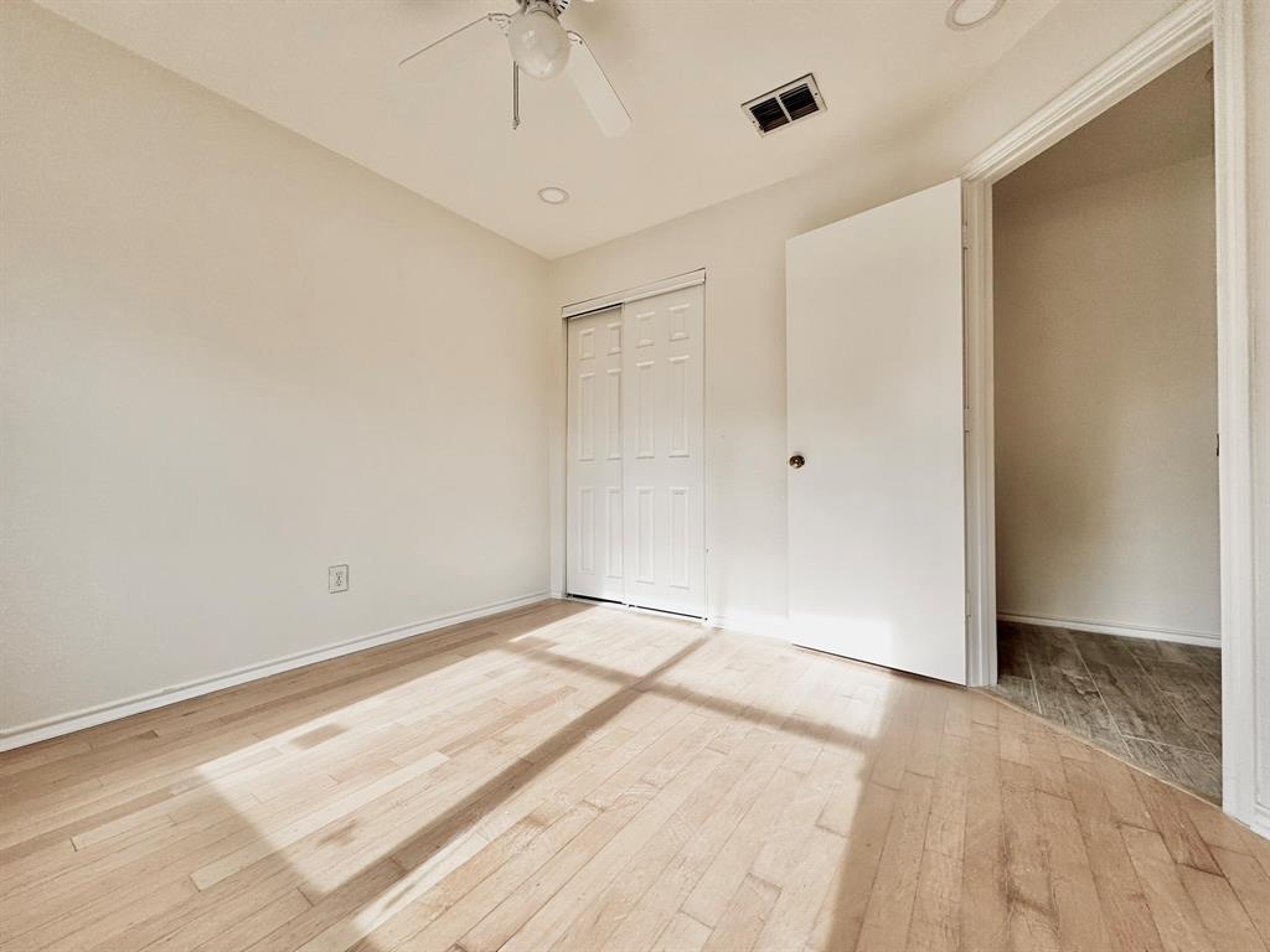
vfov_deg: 85.7
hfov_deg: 102.1
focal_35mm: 14
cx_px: 635
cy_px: 476
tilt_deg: -0.3
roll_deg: +0.5
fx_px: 514
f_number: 2.2
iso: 50
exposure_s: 1/600
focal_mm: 2.22
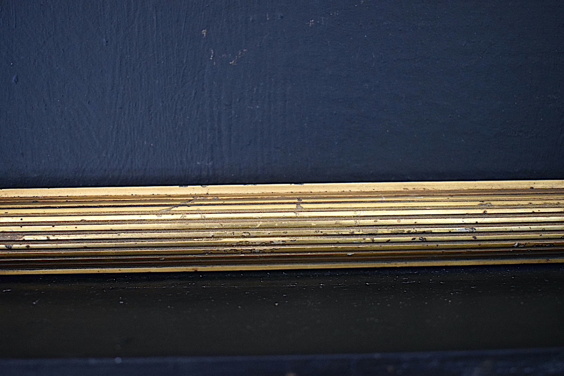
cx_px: 282
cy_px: 188
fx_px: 681
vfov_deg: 30.8
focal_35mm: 44
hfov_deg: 45.0
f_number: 4.2
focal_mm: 29
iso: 3200
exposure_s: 1/100
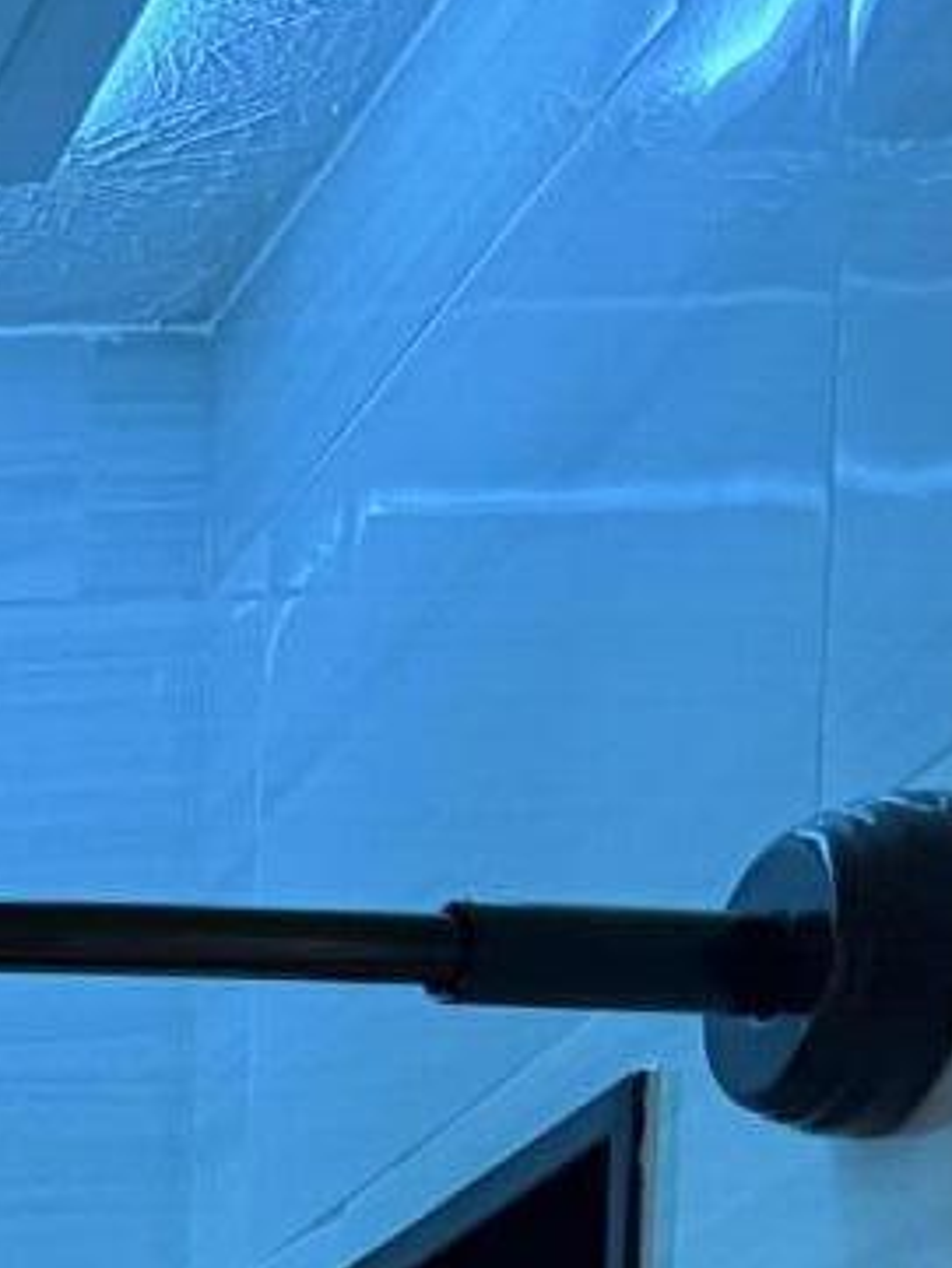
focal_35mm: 133
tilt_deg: -5.7
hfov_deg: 9.5
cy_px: 2821
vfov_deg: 12.4
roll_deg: +0.8
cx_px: -1609
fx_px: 4874
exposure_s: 1/60
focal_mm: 6.76
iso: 640
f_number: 1.78
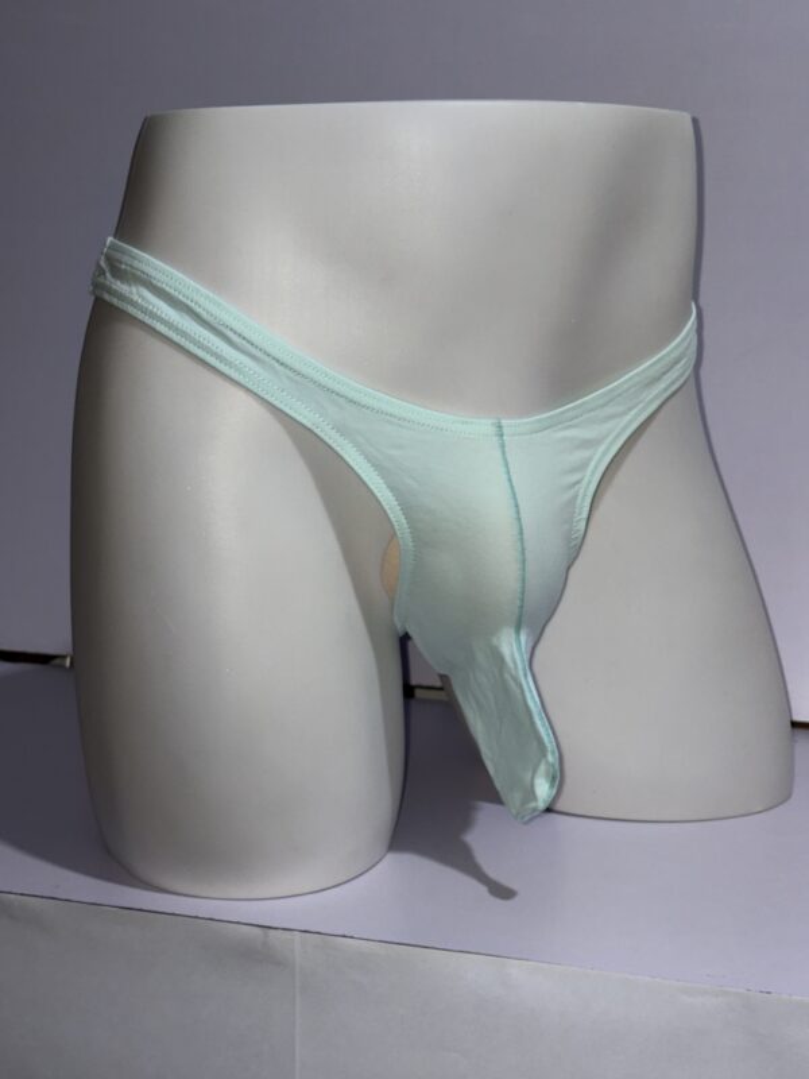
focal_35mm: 52
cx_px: 404
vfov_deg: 36.8
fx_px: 1620
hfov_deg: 28.0
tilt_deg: -9.6
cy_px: 540
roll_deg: +1.1
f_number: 1.6
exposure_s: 1/36
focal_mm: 5.96
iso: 32
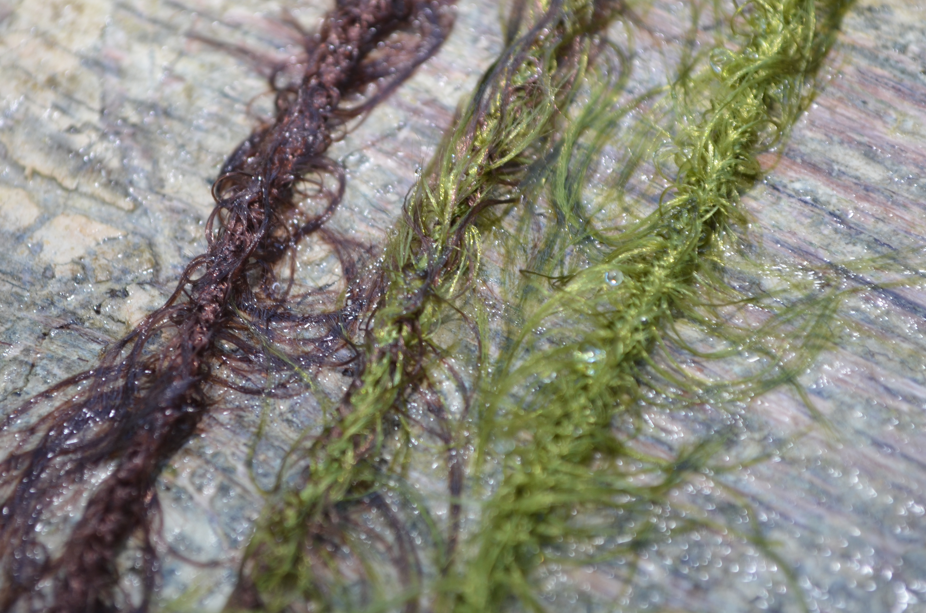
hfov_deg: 20.3
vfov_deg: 13.5
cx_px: 416
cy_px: 266
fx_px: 2582
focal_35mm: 101
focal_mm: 55
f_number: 5.6
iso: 200
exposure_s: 1/60
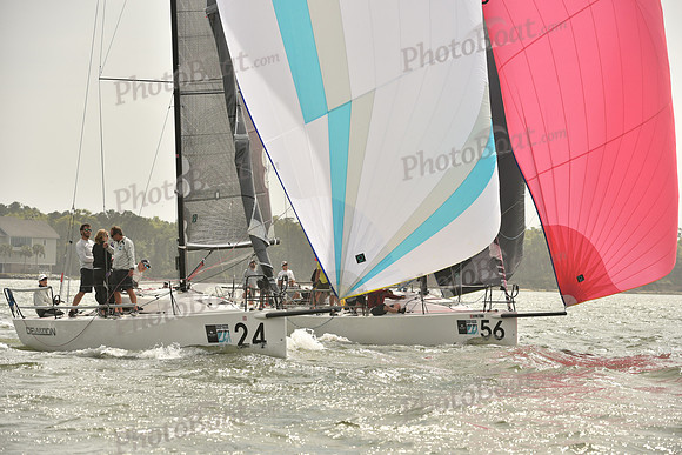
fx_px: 3790
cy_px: 228
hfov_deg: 10.3
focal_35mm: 200
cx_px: 341
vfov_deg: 6.9
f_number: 8
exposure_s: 1/1250
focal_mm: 200
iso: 320
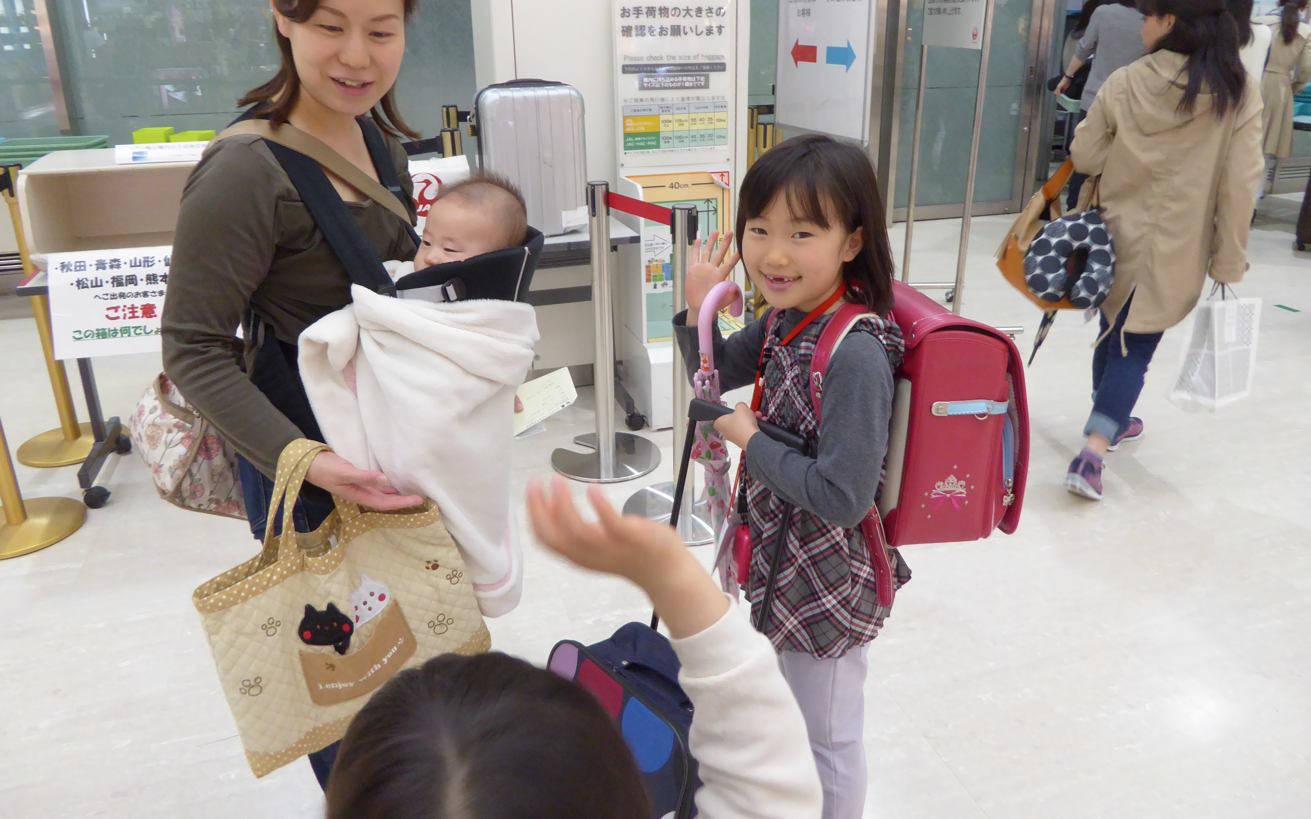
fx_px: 965
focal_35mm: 27
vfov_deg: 45.9
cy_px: 348
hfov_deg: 68.4
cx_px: 655
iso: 400
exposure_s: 1/40
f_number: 3.3
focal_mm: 4.3
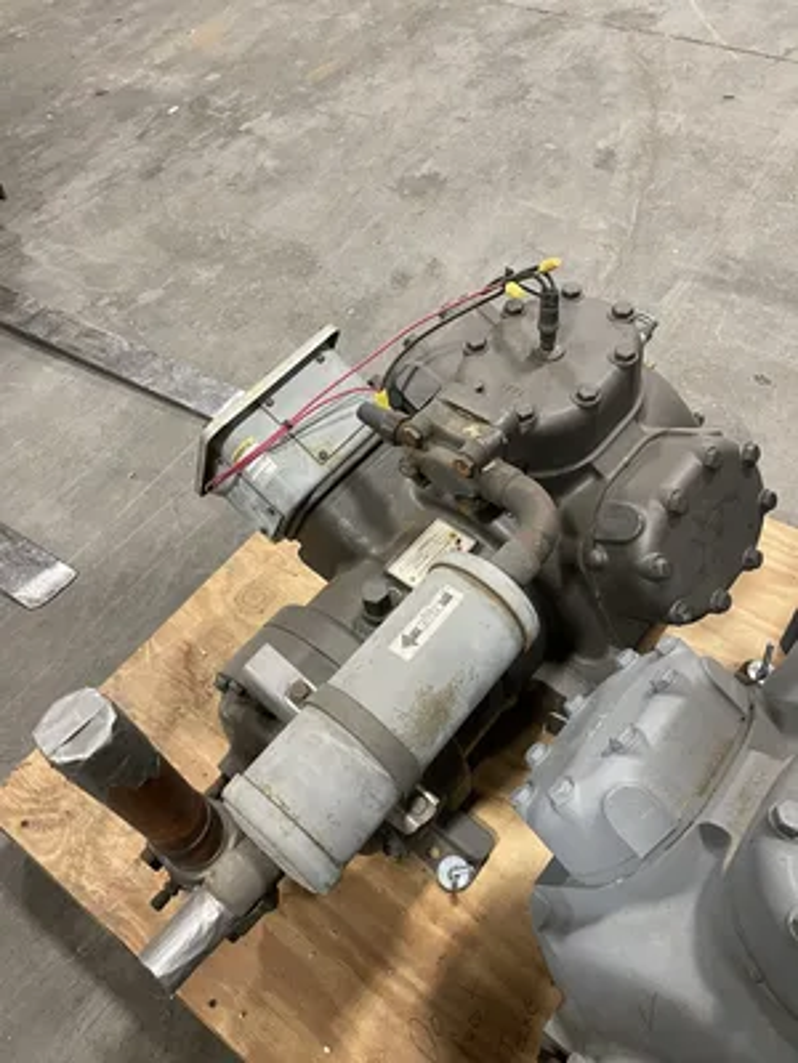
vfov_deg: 67.3
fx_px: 799
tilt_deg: -49.9
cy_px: 532
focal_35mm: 26
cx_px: 399
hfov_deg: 53.1
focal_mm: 4.2
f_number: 1.6
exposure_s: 1/60
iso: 500
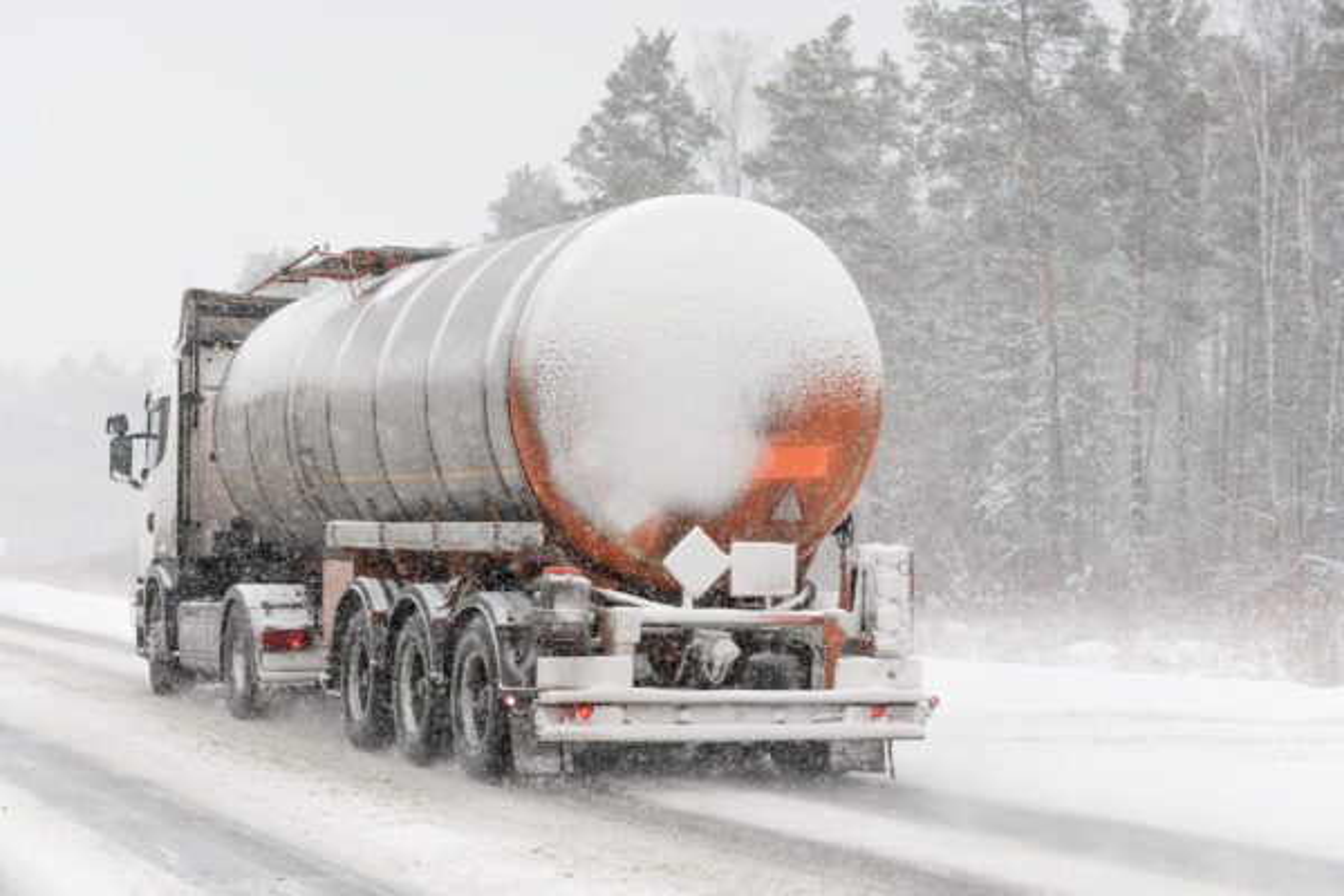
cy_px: 448
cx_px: 672
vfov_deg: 18.7
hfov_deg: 27.7
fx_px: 2725
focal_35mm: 73
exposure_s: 1/800
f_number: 6.3
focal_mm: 73
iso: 400
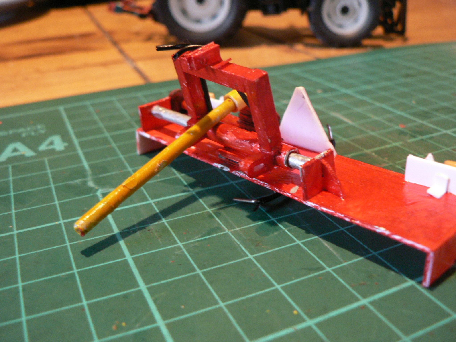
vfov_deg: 39.7
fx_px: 474
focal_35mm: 36
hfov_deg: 51.4
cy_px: 171
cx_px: 228
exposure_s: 1/4
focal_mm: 6
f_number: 2.8
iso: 200
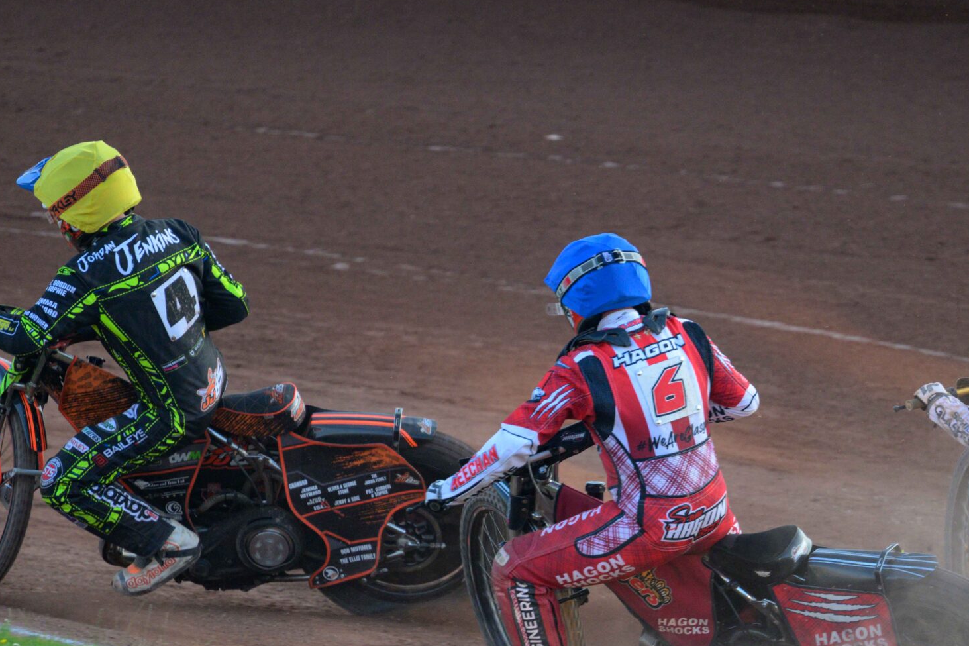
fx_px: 18838
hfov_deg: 2.9
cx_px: 735
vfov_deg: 2.0
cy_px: 497
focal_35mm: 700
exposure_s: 1/800
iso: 2800
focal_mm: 400
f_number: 5.6
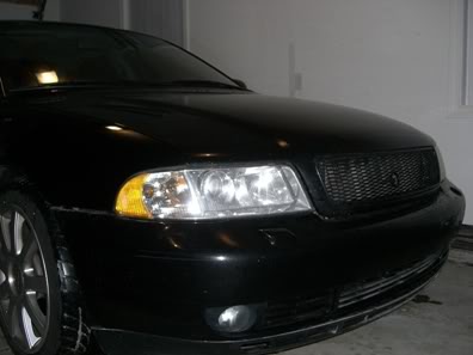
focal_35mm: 38
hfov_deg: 49.0
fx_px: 519
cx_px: 236
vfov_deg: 37.7
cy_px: 178
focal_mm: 6.2
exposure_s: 1/60
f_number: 2.7
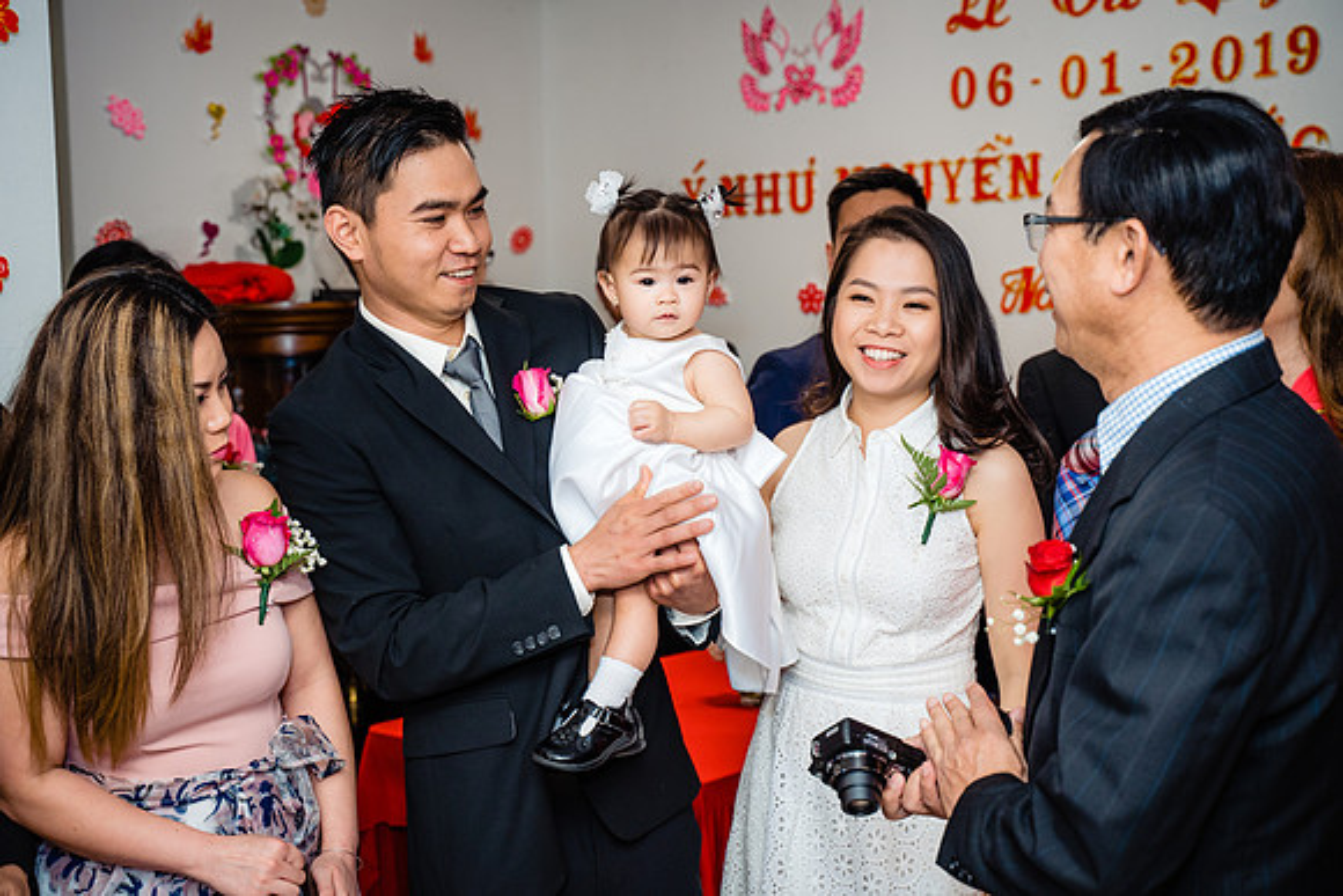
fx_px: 1866
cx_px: 672
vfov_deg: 27.0
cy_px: 448
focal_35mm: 50
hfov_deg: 39.6
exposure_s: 1/160
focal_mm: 50
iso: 1250
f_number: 4
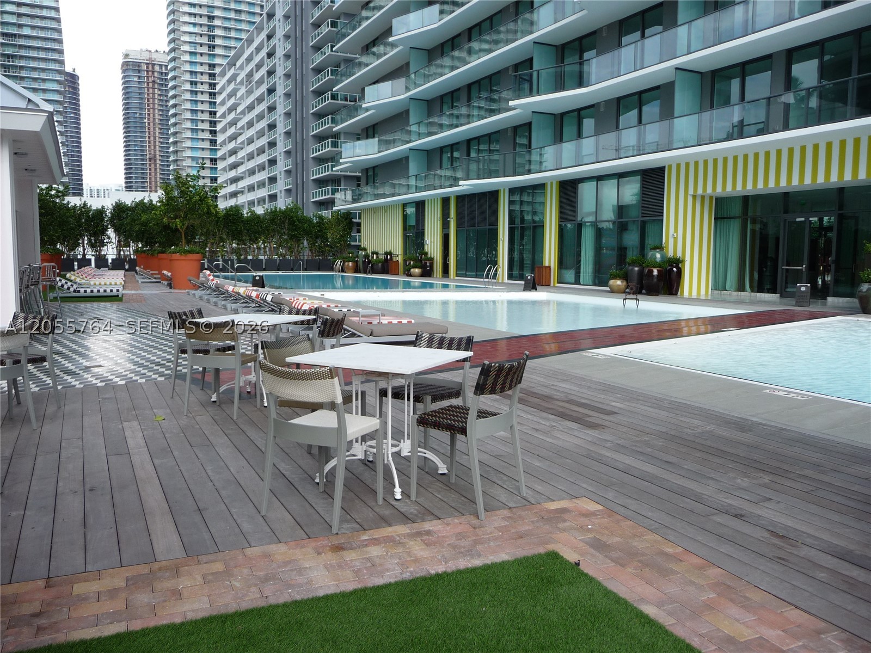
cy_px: 326
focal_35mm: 28
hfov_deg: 63.4
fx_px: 705
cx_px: 436
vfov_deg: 49.7
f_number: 3.3
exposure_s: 1/400
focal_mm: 4.7
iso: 100
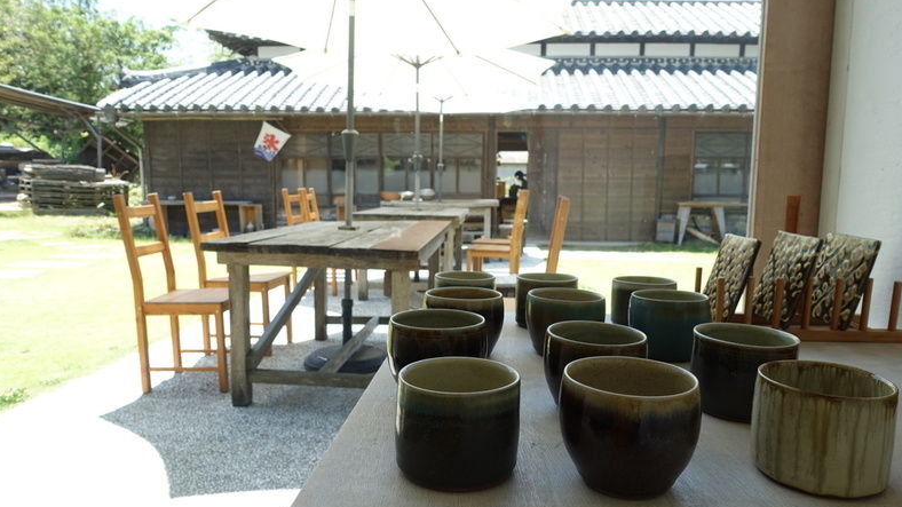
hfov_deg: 71.9
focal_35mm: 26
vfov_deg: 44.4
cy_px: 268
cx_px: 462
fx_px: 622
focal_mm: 8.8
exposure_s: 1/200
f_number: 4
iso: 125
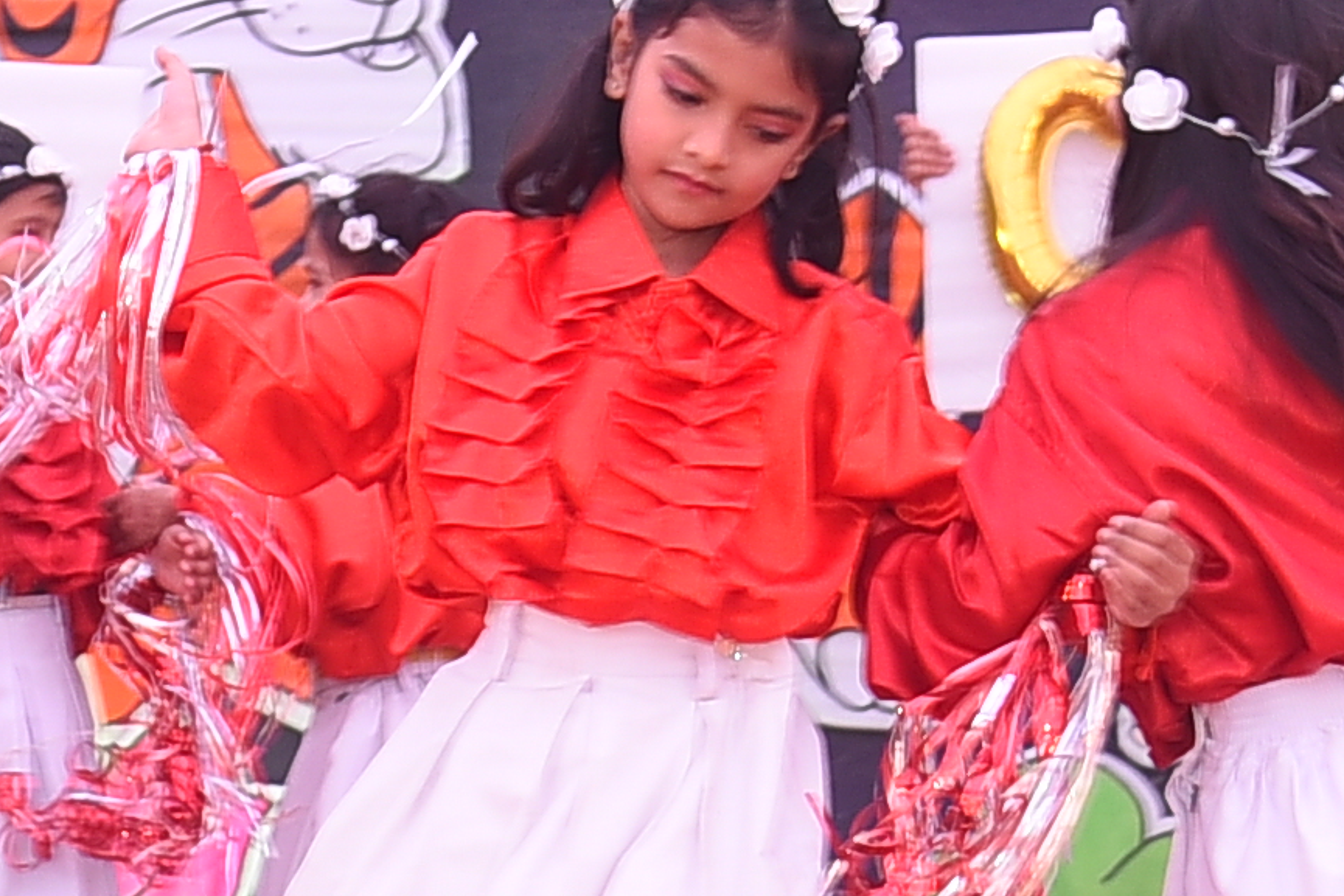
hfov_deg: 12.2
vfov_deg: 8.2
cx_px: 79
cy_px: 671
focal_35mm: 167
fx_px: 6235
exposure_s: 1/160
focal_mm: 24
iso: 200
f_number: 4.5
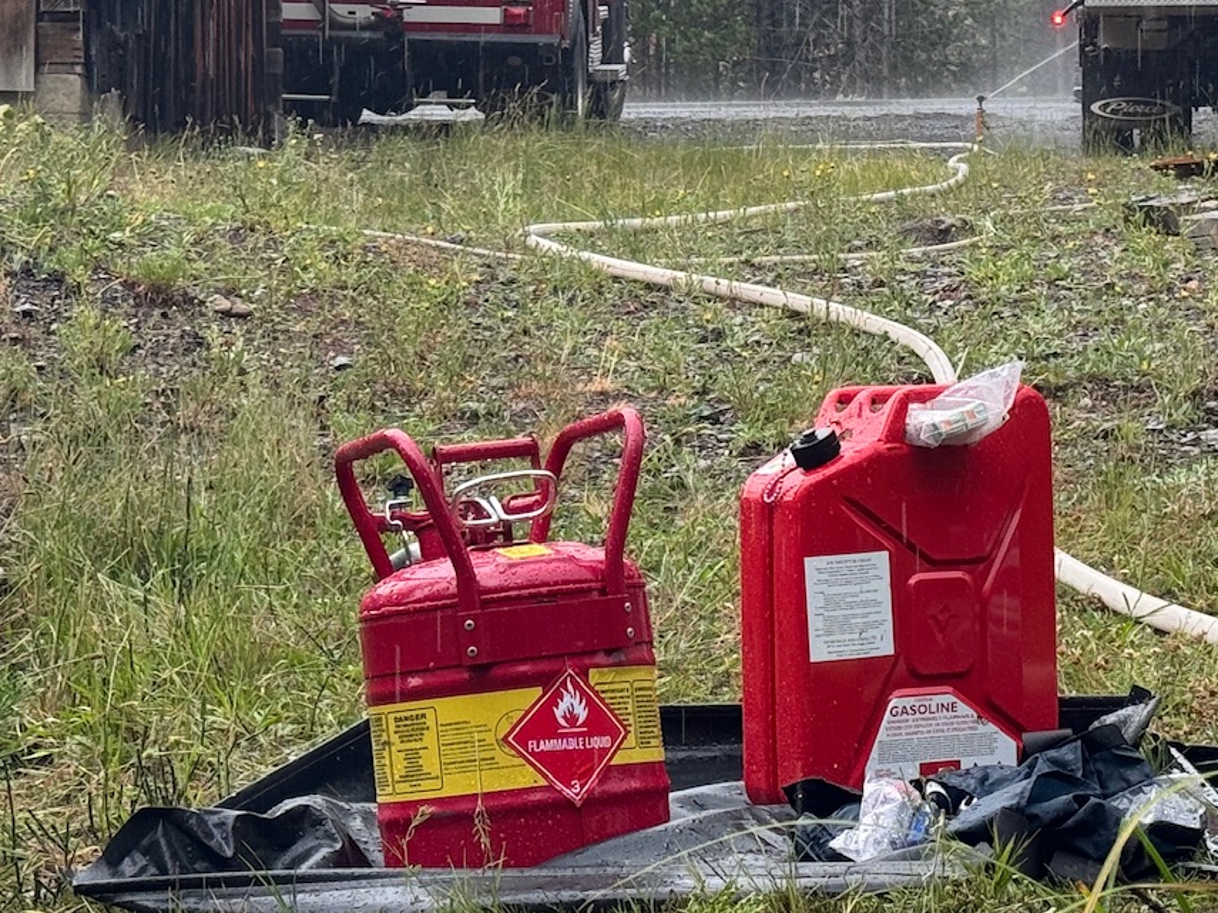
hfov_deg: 17.1
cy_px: 162
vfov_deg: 12.8
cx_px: 826
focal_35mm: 115
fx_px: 4046
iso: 64
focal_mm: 6.76
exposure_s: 1/251
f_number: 1.78
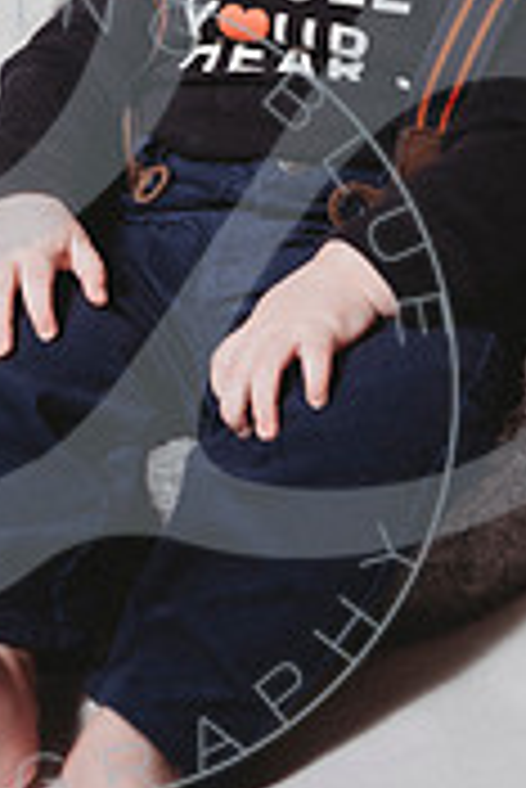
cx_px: 243
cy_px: 50
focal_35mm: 113
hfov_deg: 12.1
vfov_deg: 17.8
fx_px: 2472
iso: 100
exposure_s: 1/160
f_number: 2.8
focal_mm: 44
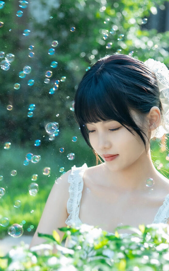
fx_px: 634
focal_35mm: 86
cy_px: 218
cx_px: 94
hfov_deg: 15.2
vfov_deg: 23.7
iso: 200
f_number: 2.8
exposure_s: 1/200
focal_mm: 48
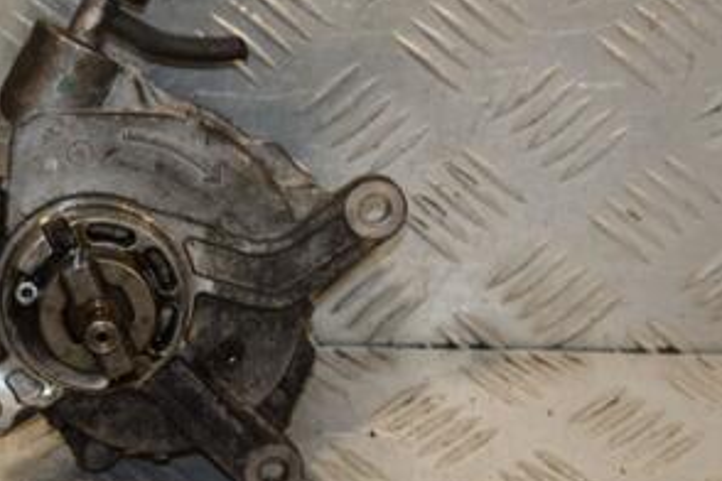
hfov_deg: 13.4
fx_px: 3068
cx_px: 263
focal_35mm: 153
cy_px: 204
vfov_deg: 9.0
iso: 800
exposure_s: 1/200
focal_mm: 50
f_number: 6.3
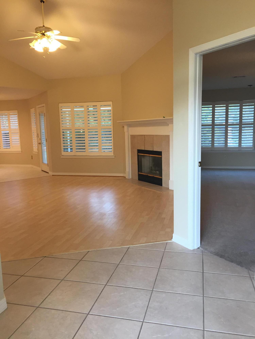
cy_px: 170
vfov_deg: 61.7
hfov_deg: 48.2
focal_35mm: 29
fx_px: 285
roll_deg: +1.0
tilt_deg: -7.4
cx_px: 128
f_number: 2.2
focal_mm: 4.15
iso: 40
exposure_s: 1/30
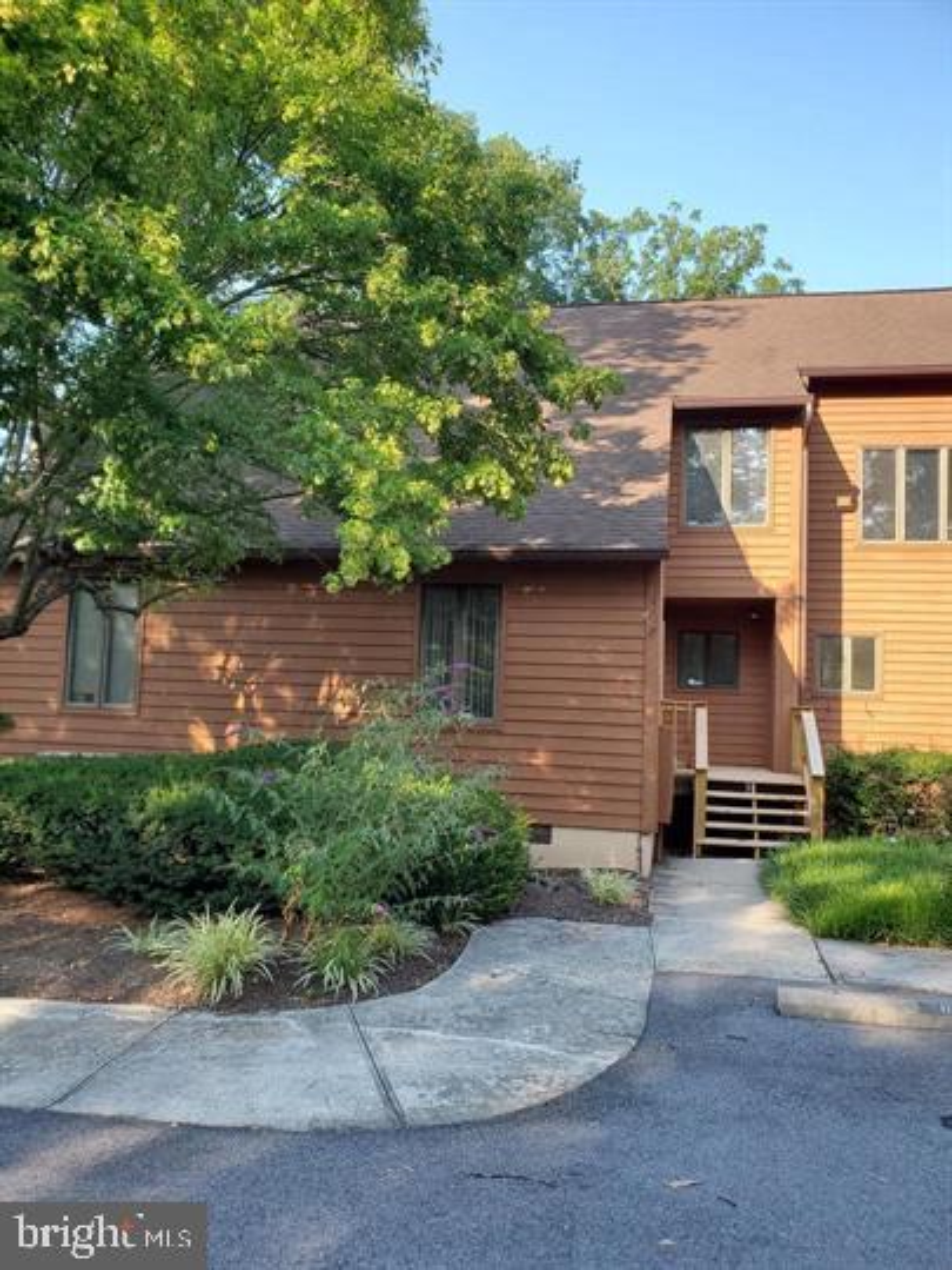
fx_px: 953
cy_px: 635
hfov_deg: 53.1
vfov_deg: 67.3
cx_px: 476
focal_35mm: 26
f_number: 2.4
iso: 50
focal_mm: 4.3
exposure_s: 1/308
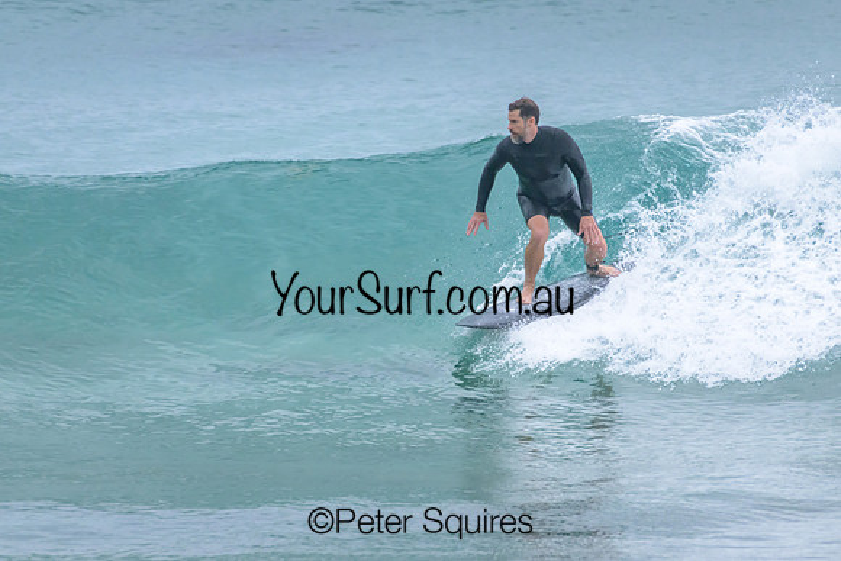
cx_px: 420
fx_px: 22197
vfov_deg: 1.4
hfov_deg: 2.2
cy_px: 280
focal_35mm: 950
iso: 3200
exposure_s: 1/2000
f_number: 11
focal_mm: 950
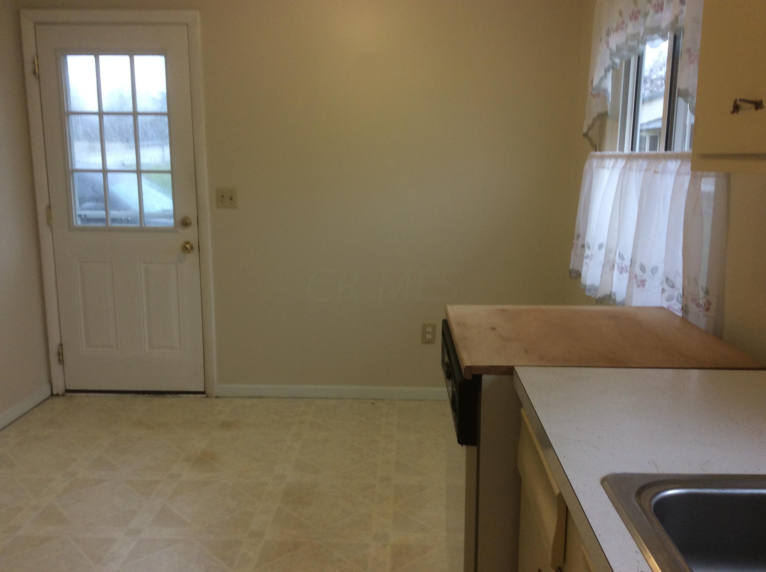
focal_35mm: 32
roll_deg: +0.2
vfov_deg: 44.1
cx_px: 383
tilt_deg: -9.9
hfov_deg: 56.9
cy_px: 286
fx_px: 707
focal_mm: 3.3
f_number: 2.4
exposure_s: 1/24
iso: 40
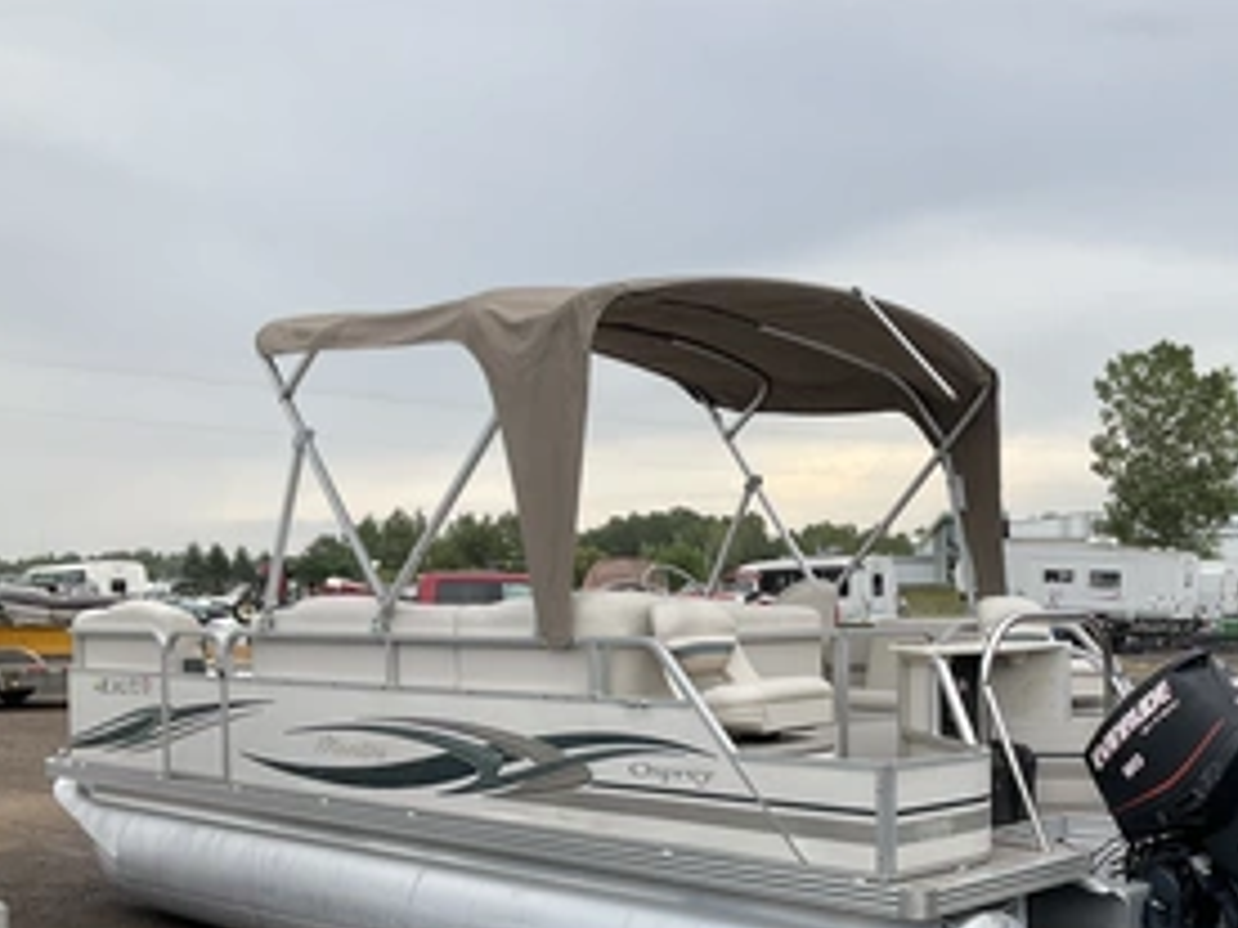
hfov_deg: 44.1
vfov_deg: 33.8
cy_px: 663
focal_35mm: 42
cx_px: 834
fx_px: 1502
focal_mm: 3
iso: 25
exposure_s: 1/912
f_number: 1.8
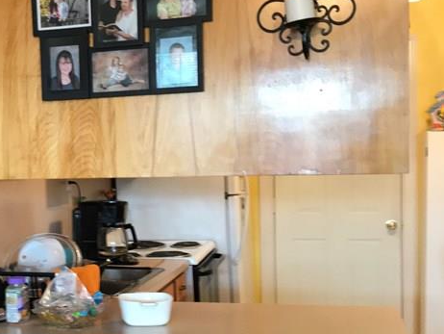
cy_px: 203
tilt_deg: -4.3
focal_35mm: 62
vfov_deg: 23.6
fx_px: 796
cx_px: 41
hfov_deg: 29.8
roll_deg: +1.8
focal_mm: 3.99
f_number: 1.8
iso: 125
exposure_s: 1/30
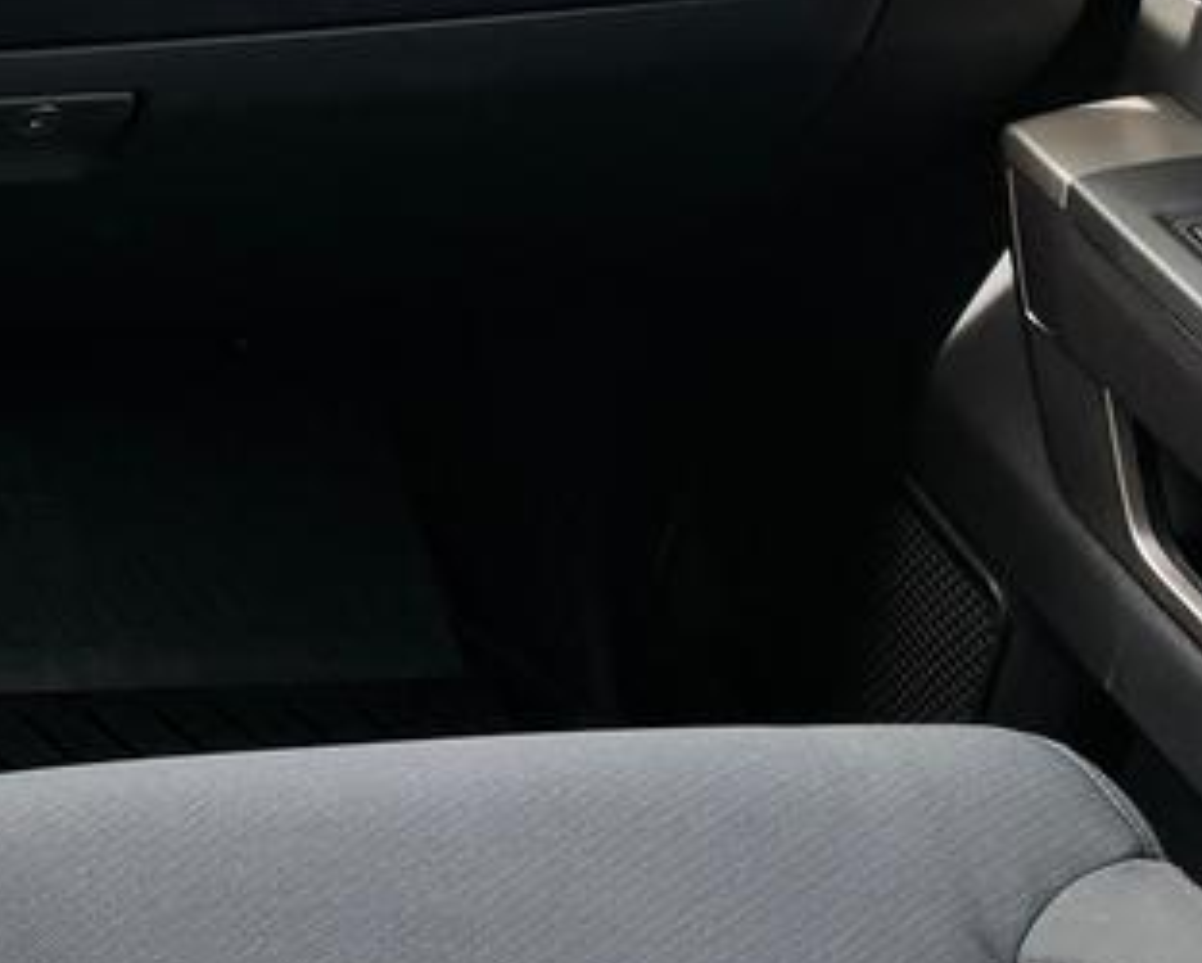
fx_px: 3417
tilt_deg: -26.7
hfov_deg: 17.5
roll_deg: -0.6
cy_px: 92
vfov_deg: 15.8
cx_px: -709
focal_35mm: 96
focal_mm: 6.76
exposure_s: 1/163
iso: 64
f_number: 1.78
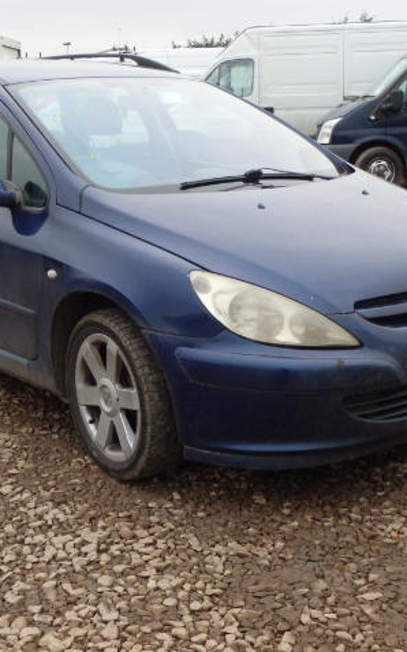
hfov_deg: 23.9
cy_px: 325
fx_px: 959
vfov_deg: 37.5
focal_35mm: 54
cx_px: 165
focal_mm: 6.8
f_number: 4.6
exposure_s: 1/50
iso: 200
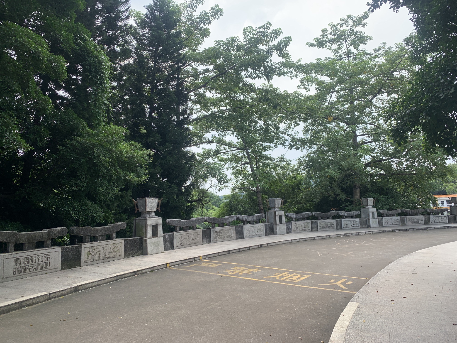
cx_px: 228
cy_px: 172
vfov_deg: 53.1
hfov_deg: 67.3
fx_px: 343
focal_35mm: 26
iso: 25
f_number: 1.8
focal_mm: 4.25
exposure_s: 1/678
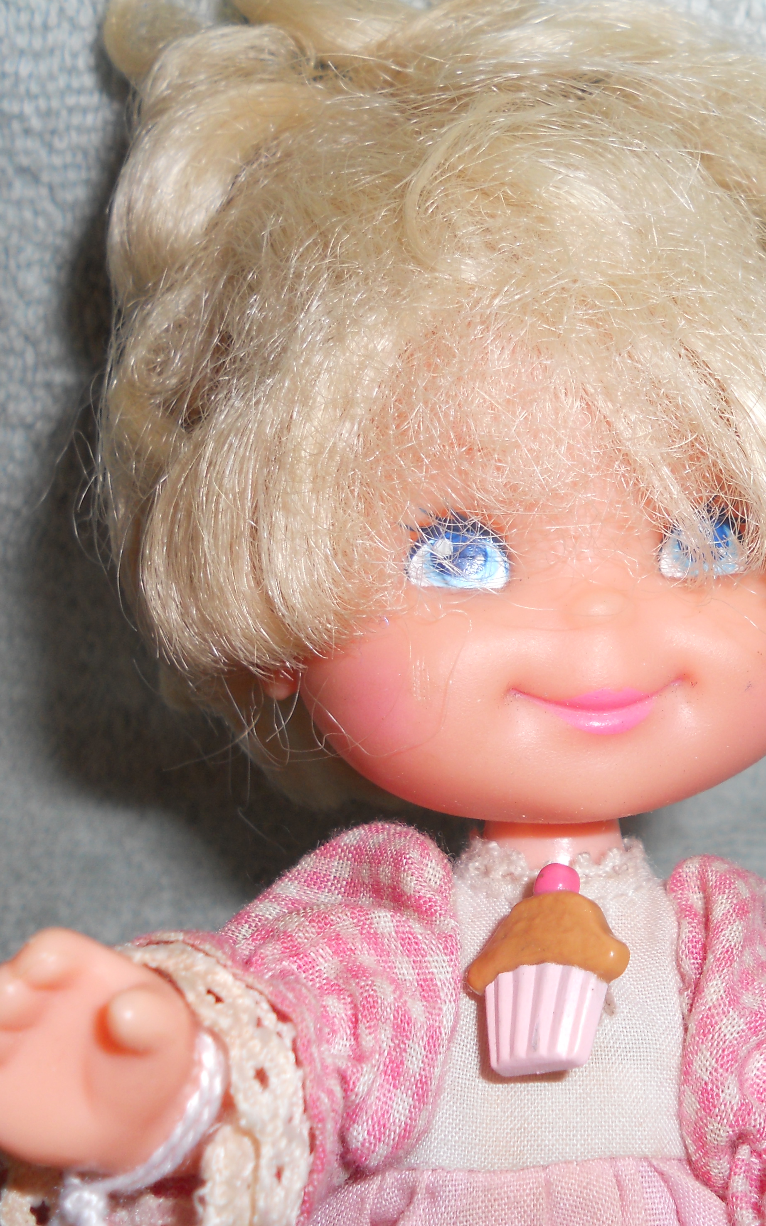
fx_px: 1537
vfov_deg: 43.5
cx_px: 611
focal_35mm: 46
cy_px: 608
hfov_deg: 27.4
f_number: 8.8
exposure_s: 1/25
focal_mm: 5.8
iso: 80
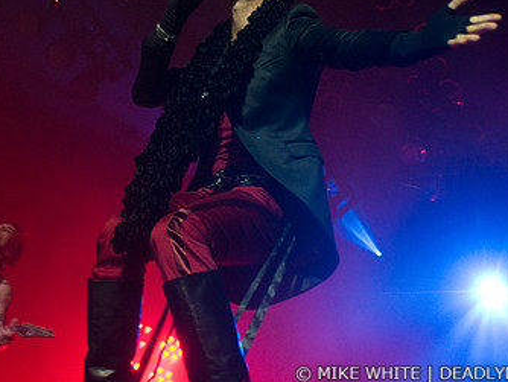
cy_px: 94
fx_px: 734
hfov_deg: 37.9
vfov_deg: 28.7
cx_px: 192
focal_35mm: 50
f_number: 3.2
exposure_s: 1/80
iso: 800
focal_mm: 20
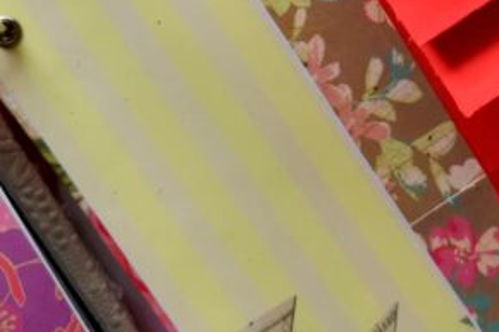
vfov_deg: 22.5
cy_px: -52
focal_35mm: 56
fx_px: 776
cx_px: 406
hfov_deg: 34.5
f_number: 2.2
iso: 50
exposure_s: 1/184
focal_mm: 3.83
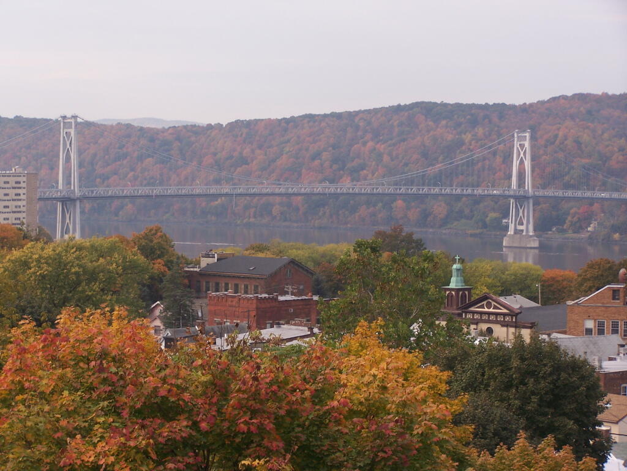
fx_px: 1703
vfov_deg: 15.7
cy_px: 236
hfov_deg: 20.9
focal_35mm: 94
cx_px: 314
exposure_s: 1/320
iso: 80
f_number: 3.2
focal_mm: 15.6
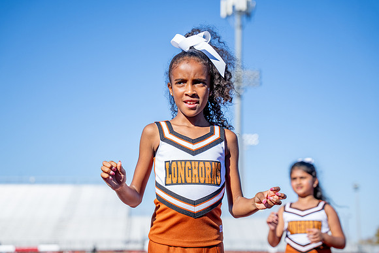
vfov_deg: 21.3
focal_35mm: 64
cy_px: 135
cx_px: 182
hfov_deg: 31.5
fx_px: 672
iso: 250
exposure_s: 1/4000
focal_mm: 57.9
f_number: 2.8
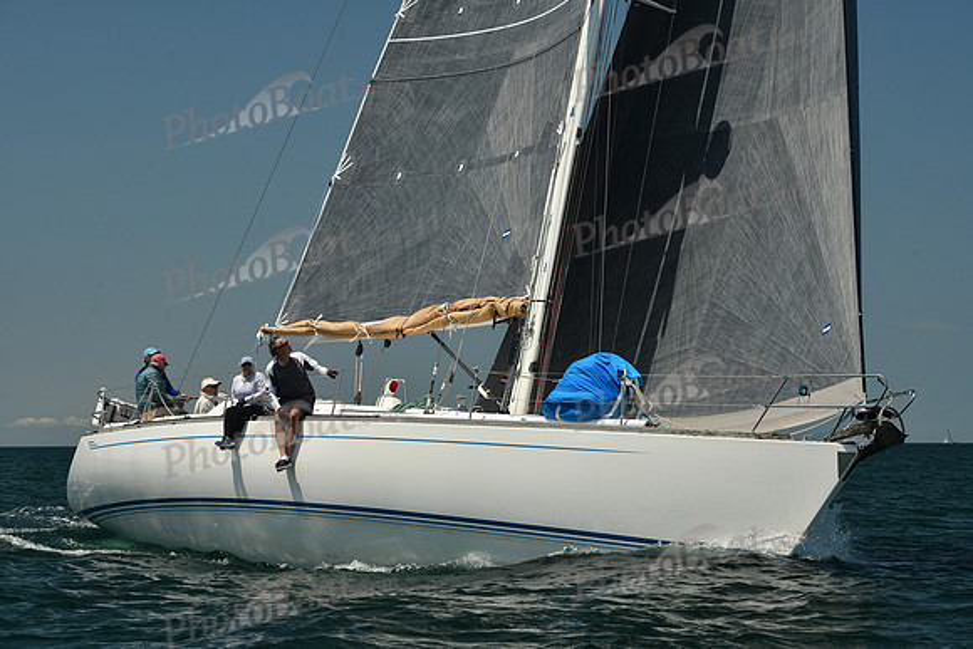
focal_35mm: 100
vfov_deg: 13.7
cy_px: 324
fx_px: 2703
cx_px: 486
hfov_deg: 20.4
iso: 320
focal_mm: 100
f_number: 9
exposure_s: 1/640
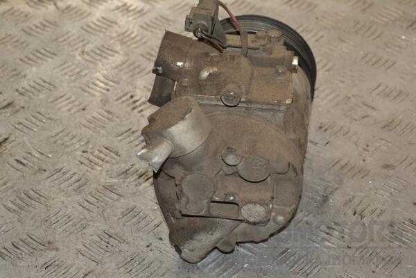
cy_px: 139
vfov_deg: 13.8
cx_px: 208
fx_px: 1144
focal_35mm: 99
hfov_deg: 20.6
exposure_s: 1/200
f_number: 8
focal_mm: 66
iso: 800
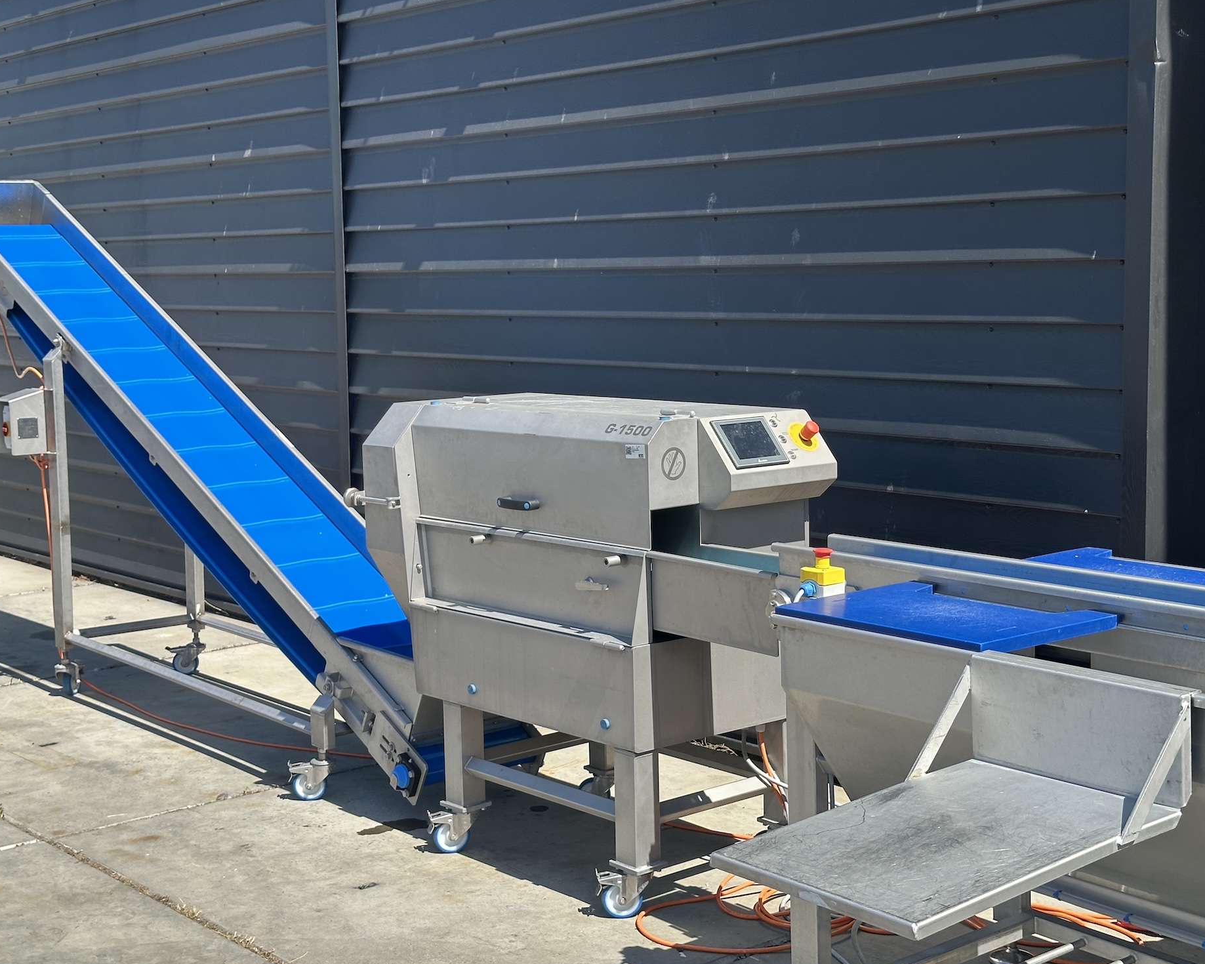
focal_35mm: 51
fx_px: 1819
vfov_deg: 29.7
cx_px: 627
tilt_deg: -5.3
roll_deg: +1.2
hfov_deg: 36.6
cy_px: 489
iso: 64
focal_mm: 6.86
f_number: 1.78
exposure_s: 1/2028
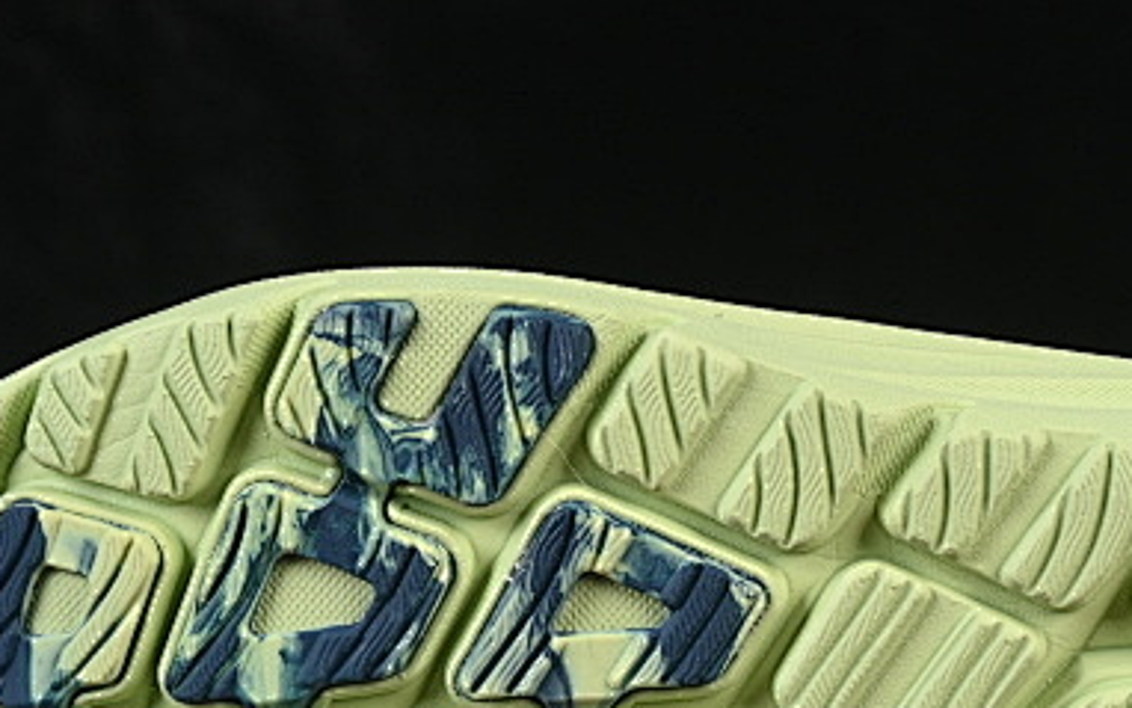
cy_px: 468
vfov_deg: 6.1
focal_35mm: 216
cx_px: 800
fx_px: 6666
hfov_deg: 9.7
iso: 160
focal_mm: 50
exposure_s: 1/80
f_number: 8
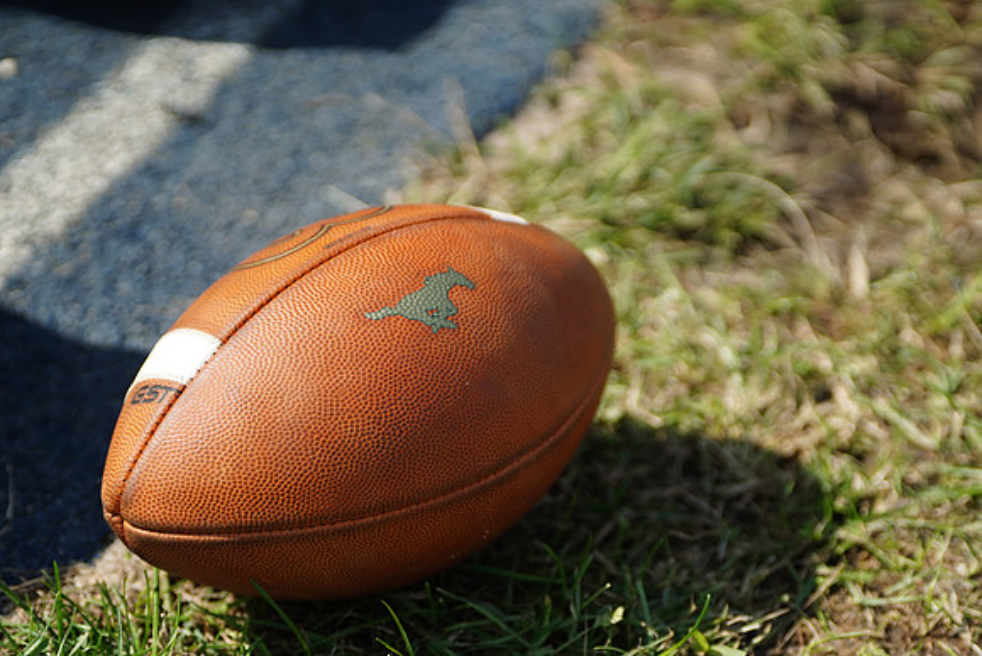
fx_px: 4802
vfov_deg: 7.8
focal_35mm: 176
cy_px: 328
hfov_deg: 11.7
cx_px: 491
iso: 400
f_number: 2.8
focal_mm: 176
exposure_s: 1/4000
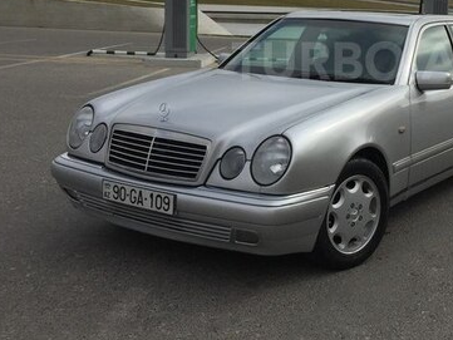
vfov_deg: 26.9
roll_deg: -2.5
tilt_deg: -4.7
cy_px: 61
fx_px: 694
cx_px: 360
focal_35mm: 53
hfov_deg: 35.1
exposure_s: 1/3597
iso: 32
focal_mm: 4.15
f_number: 2.2
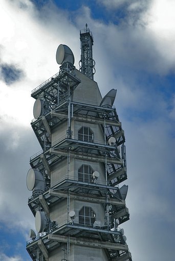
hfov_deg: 12.2
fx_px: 819
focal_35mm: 112
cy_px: 130
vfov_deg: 18.2
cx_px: 88
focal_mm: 75
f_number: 7.1
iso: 200
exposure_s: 1/400
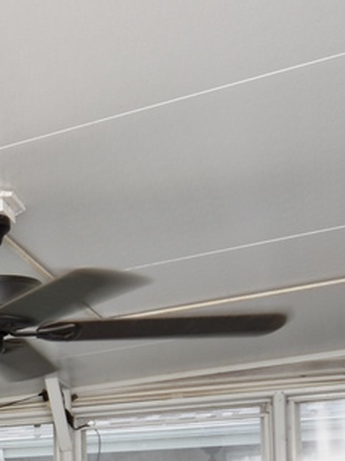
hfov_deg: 15.3
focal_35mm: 75
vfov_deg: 23.8
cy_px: 550
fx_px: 997
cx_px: -369
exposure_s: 1/100
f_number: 5
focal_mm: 10
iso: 200
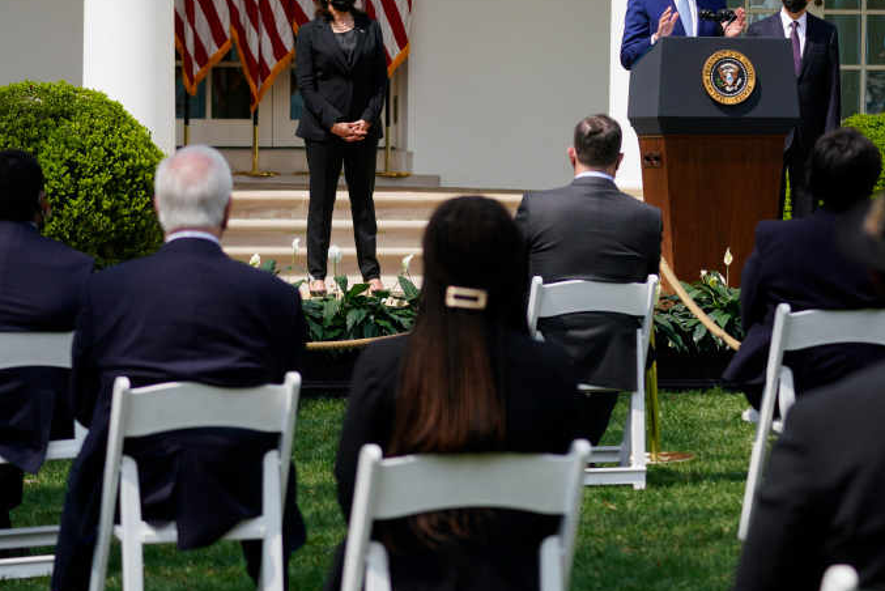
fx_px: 4574
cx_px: 378
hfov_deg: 11.0
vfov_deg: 7.4
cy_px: 289
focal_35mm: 186
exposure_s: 1/1000
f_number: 5.6
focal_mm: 140
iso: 200
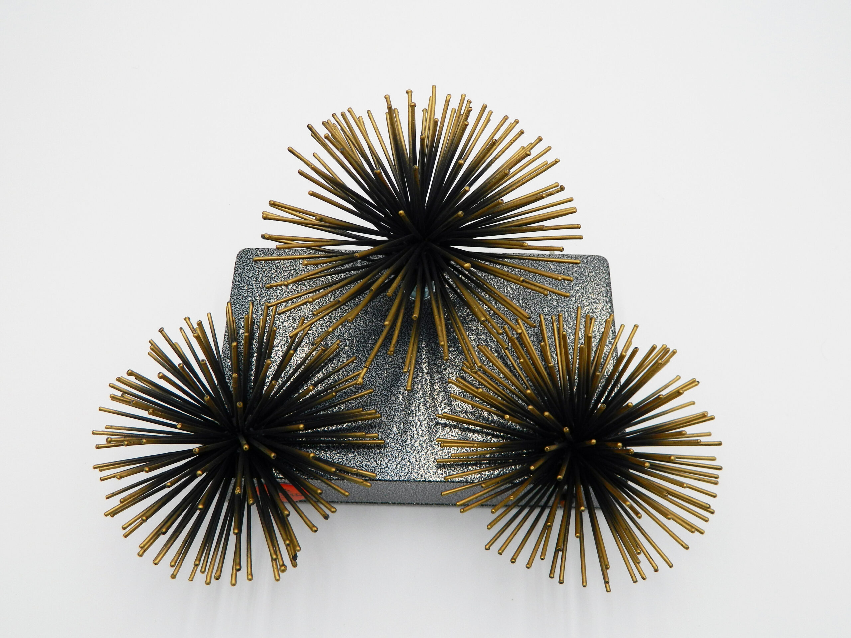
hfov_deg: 58.4
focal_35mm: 31
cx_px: 426
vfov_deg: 45.4
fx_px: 762
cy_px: 319
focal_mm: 5.6
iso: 80
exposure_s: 1/400
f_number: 3.2
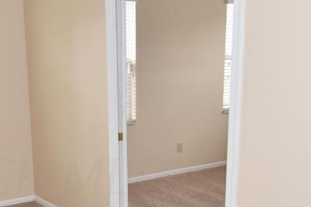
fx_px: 449
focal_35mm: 52
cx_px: 68
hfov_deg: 37.0
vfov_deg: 25.4
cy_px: 176
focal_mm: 12
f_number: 5.6
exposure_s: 1/125
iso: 800
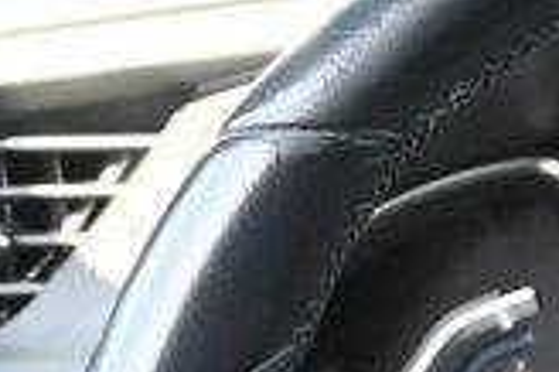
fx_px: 3769
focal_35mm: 243
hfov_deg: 8.2
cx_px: 1026
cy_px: 724
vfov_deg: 5.5
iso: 1400
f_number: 4.5
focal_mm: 26
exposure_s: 1/125
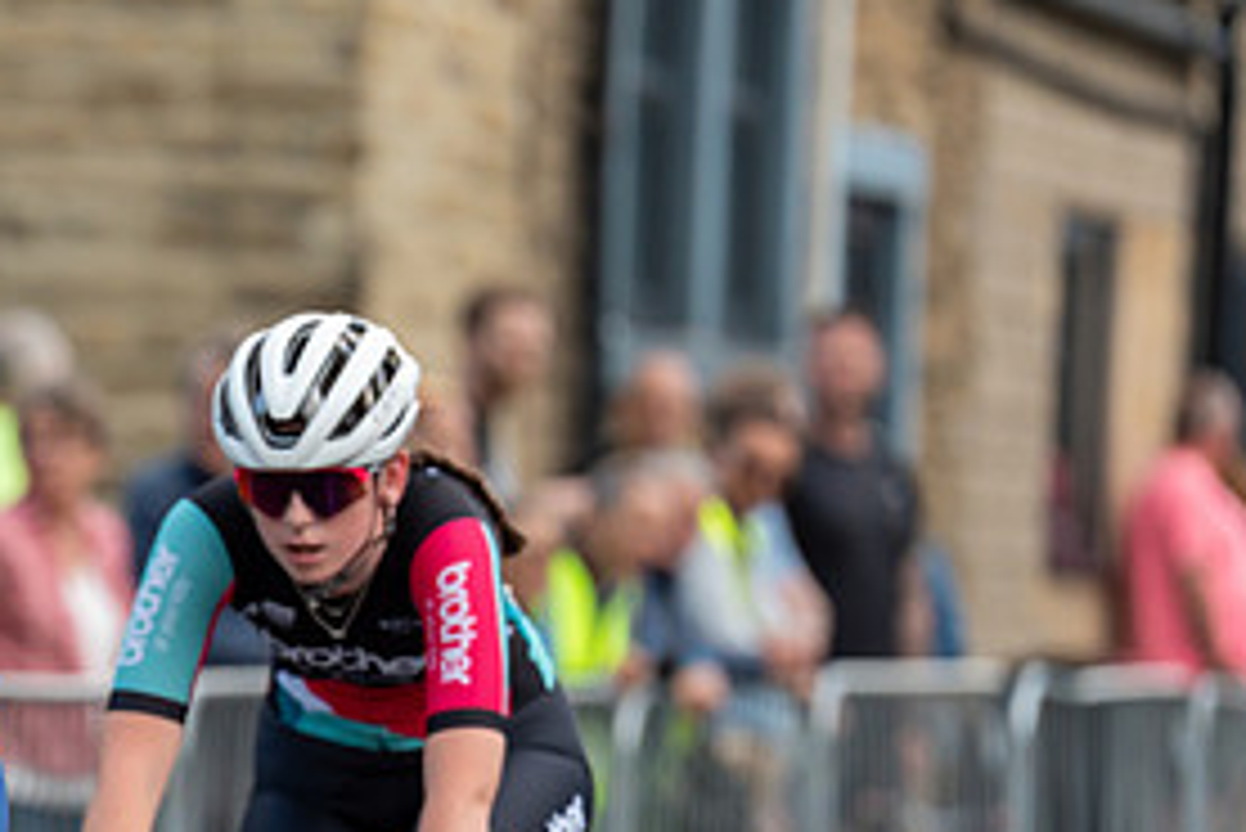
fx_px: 16794
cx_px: -169
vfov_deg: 2.8
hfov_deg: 4.2
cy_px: 652
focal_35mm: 485
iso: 640
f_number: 3.2
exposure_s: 1/1000
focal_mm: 185
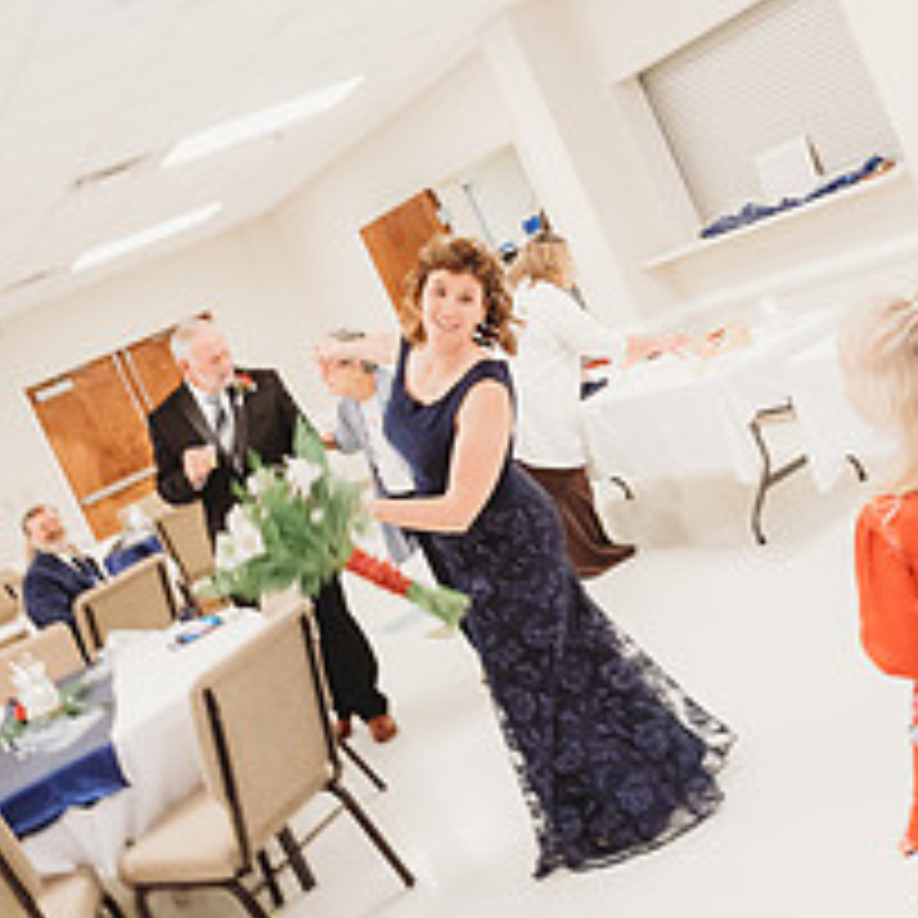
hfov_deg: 37.5
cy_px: 364
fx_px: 1350
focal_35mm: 45
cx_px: 500
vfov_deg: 37.4
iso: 2500
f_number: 4
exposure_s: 1/200
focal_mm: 24
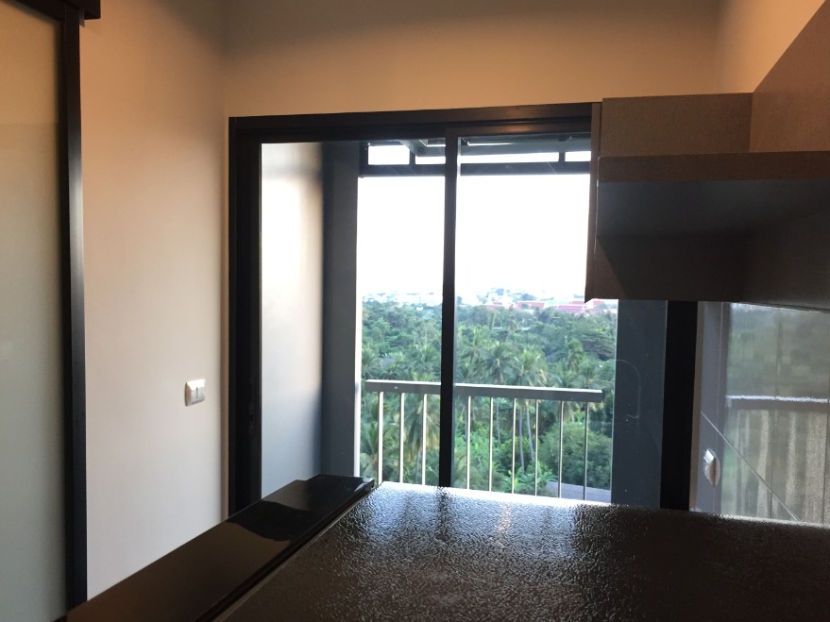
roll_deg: -2.8
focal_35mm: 33
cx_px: 382
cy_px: 345
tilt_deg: -3.0
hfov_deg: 55.3
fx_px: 791
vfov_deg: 42.9
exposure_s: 1/33
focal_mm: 4.15
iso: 64
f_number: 2.2
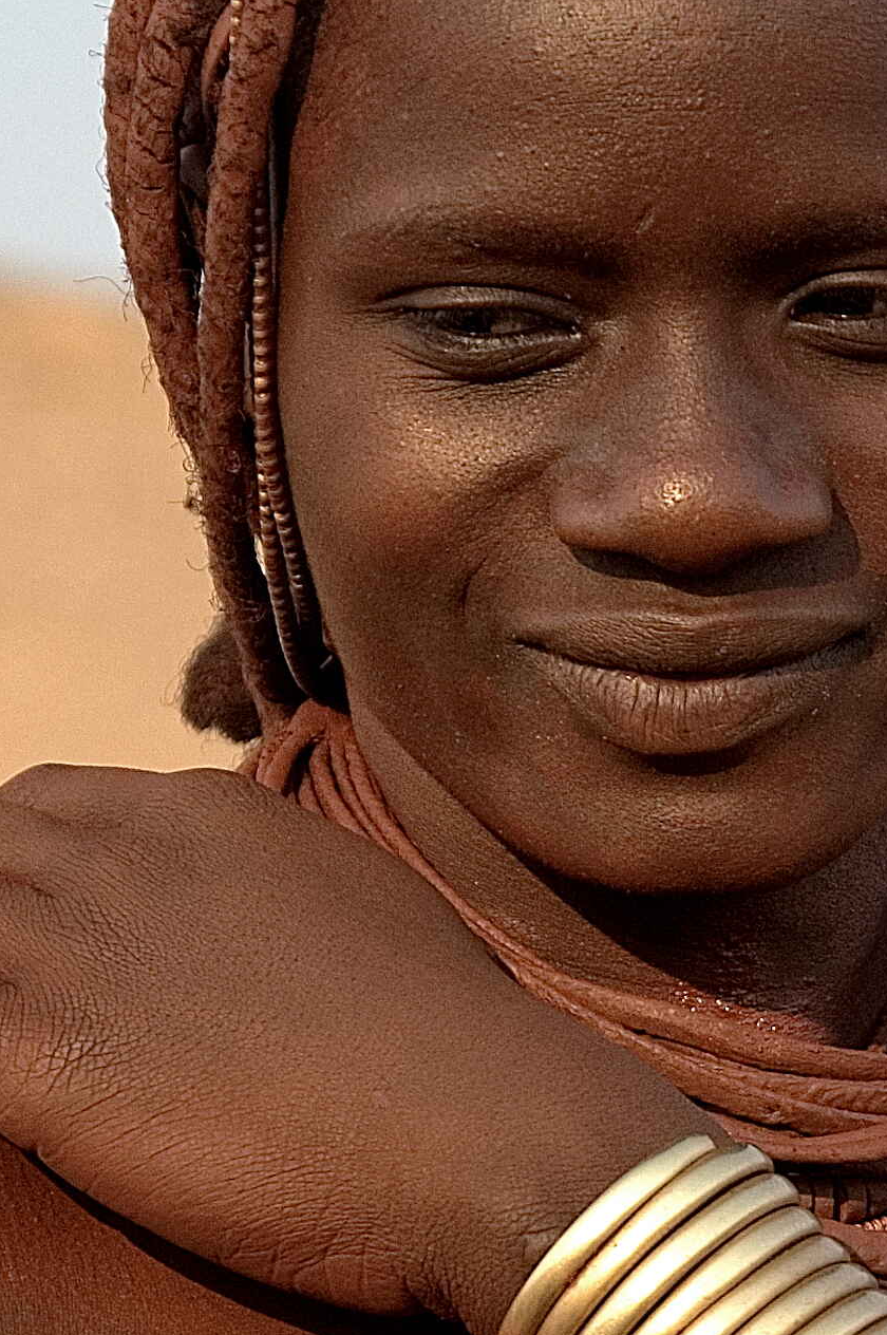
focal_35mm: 281
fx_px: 10407
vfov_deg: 7.3
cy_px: 668
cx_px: 706
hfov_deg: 4.9
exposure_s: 1/125
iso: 200
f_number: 5.6
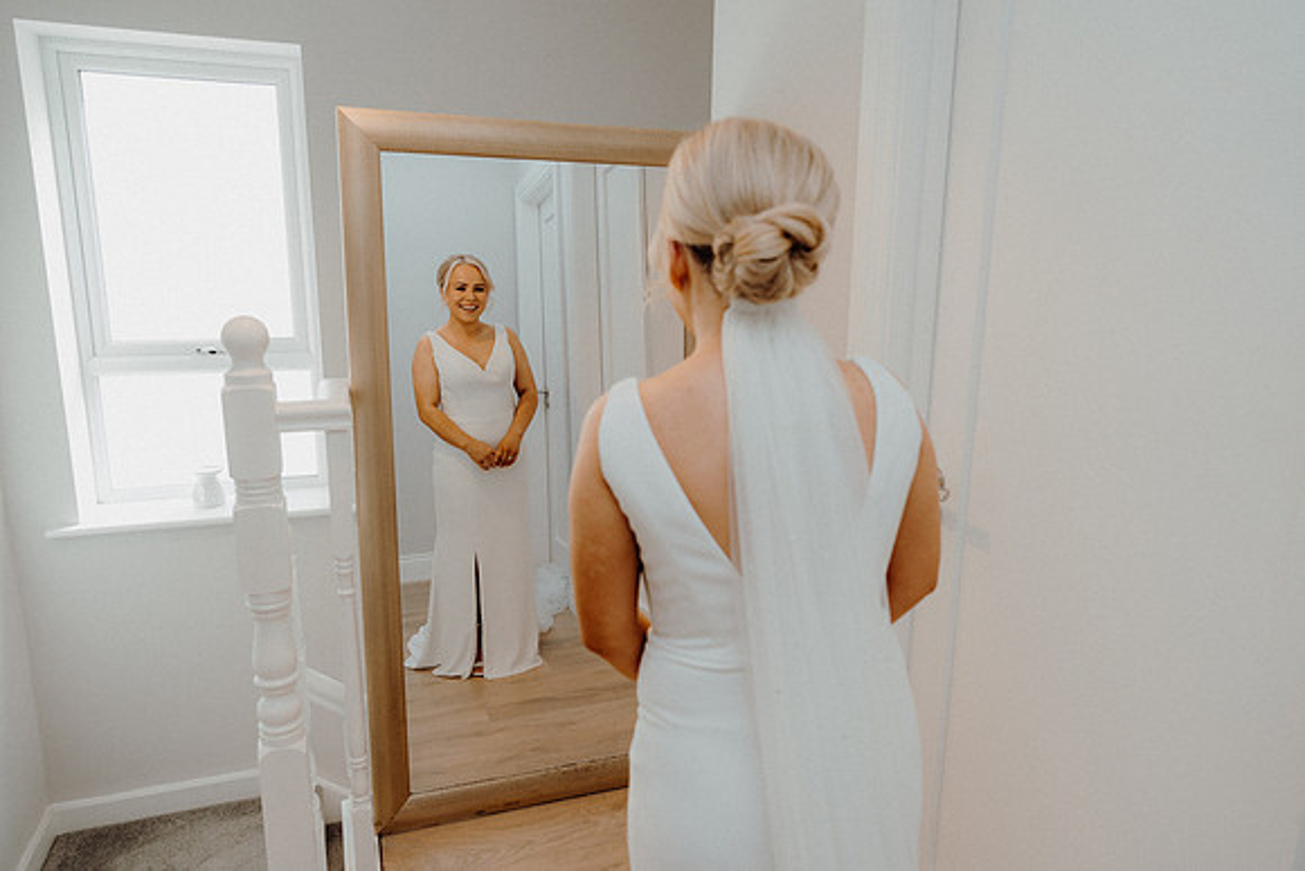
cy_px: 436
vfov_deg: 53.1
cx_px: 652
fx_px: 870
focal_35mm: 24
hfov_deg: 73.7
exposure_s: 1/160
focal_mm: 24
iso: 320
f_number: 3.5
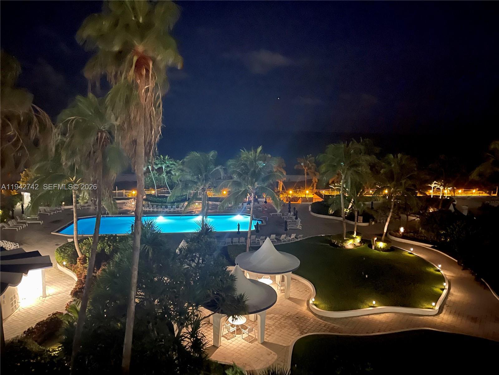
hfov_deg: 67.3
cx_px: 250
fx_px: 375
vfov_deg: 53.1
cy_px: 188
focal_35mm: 26
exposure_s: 1/9
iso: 2500
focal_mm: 5.1
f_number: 1.6
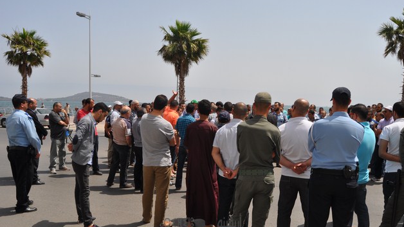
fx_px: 343
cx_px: 201
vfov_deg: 36.6
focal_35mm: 32
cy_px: 132
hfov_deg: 61.0
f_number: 13
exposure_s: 1/200
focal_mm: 20
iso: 200
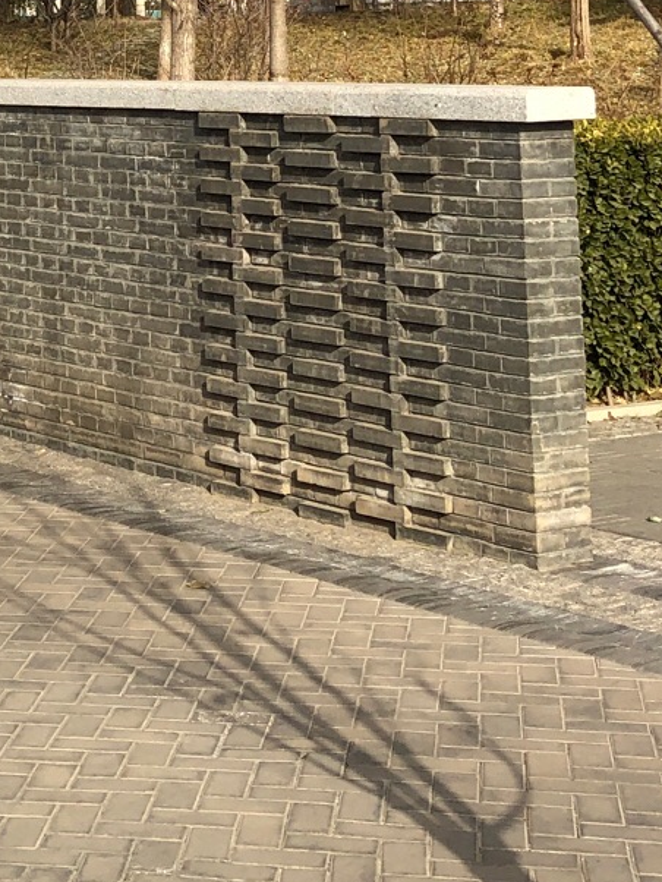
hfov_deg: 15.5
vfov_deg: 20.2
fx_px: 2370
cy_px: -81
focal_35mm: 93
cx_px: -62
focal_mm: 4
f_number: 1.8
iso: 20
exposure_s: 1/1919
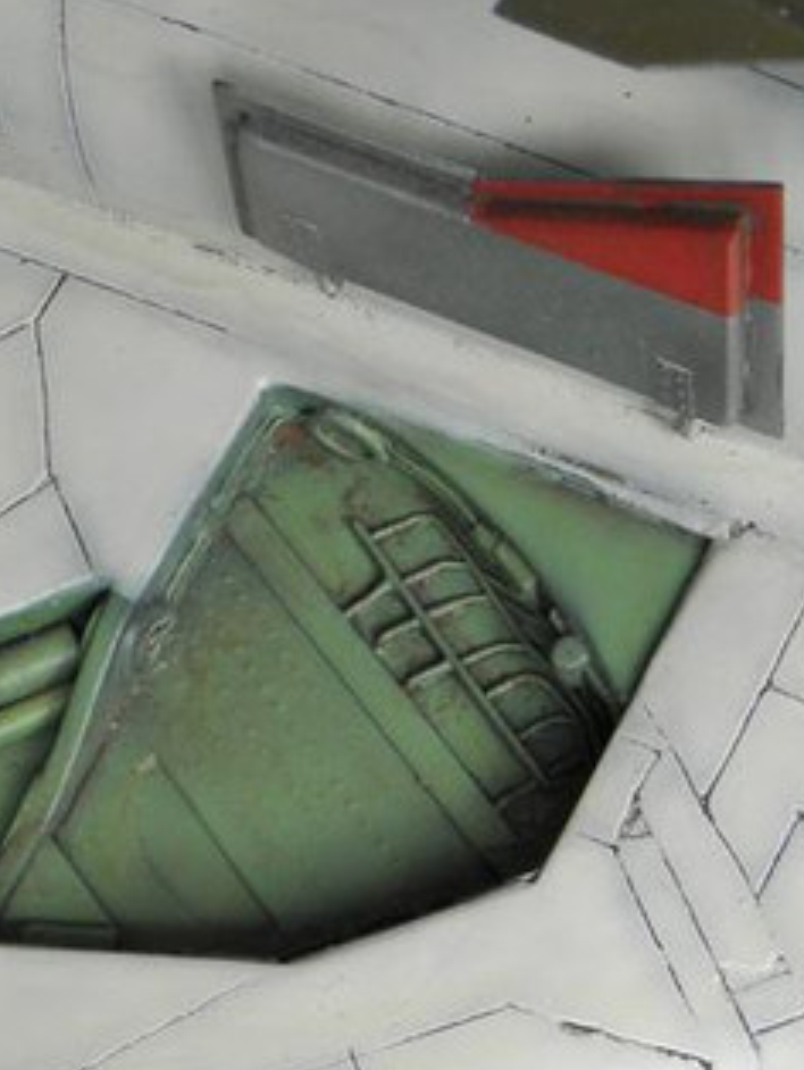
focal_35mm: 129
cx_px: 199
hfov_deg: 11.5
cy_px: 835
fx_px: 3990
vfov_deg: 15.2
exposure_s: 1/15
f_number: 3.7
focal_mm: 6.8
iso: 100
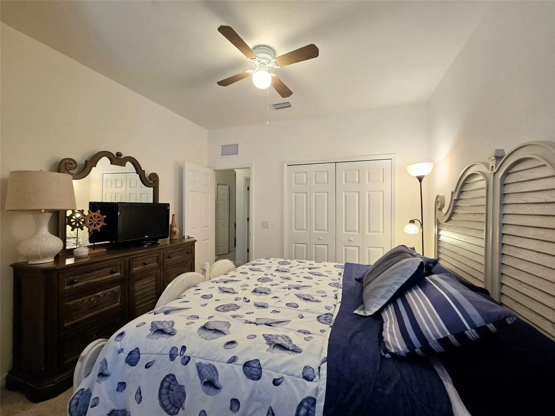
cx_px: 278
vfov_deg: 89.9
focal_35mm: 13
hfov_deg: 106.2
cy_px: 208
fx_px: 208
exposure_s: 1/60.2
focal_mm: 2.2
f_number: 2.2
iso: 200
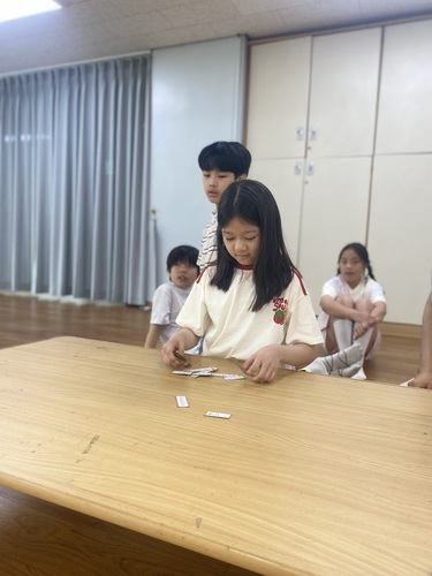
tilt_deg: -4.3
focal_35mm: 26
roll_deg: -3.1
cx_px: 216
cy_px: 288
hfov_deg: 53.1
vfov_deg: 67.3
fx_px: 433
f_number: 1.8
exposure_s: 1/60
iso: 100
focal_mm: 4.25
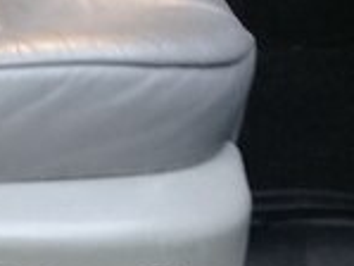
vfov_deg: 10.7
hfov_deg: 12.9
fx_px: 1402
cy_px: 298
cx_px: -297
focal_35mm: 137
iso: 64
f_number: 2.2
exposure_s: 1/33
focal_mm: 3.3
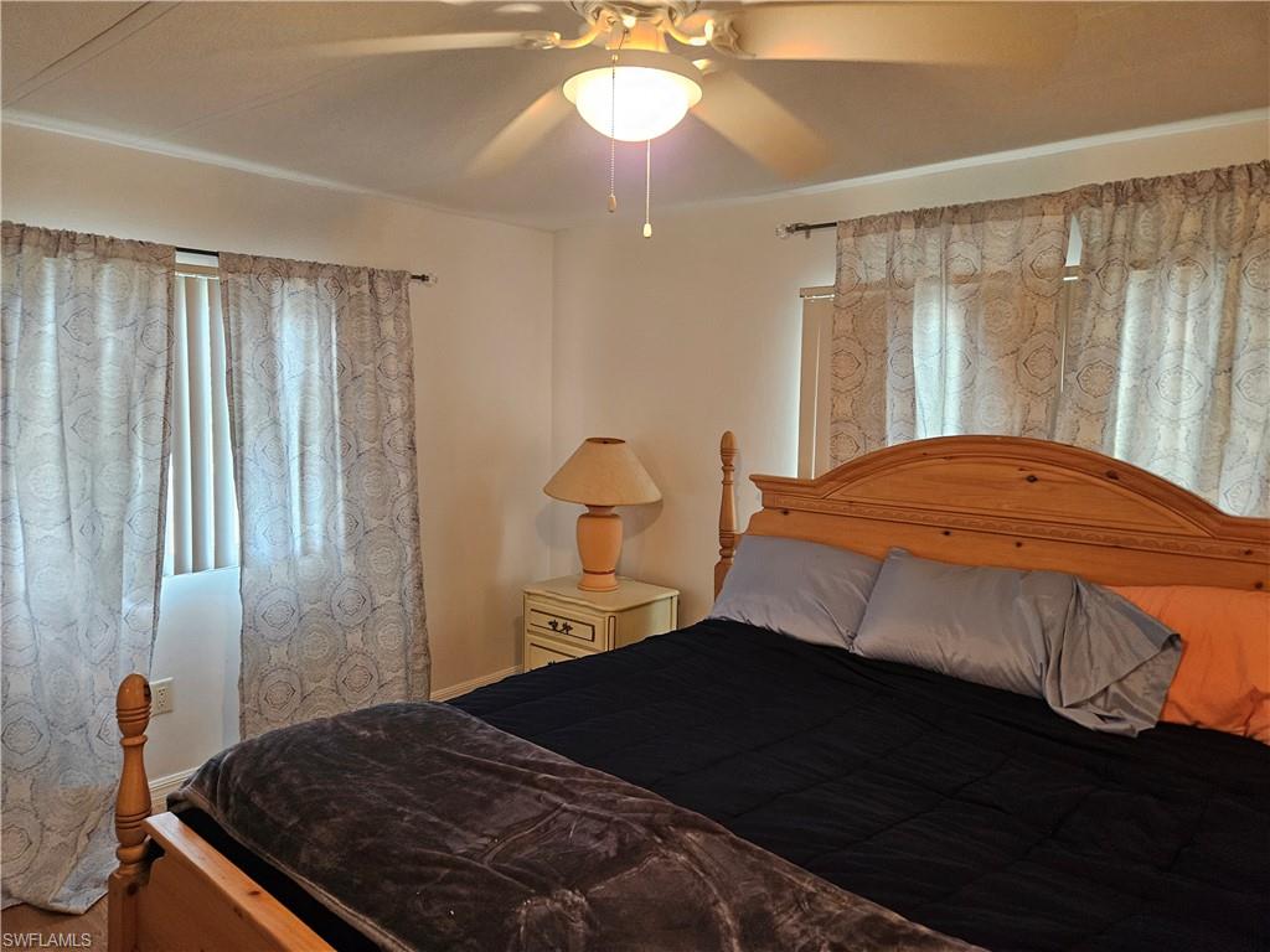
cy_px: 476
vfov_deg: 58.9
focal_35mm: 23
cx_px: 635
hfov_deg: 73.9
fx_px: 844
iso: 640
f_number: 1.8
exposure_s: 1/120
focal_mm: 5.4
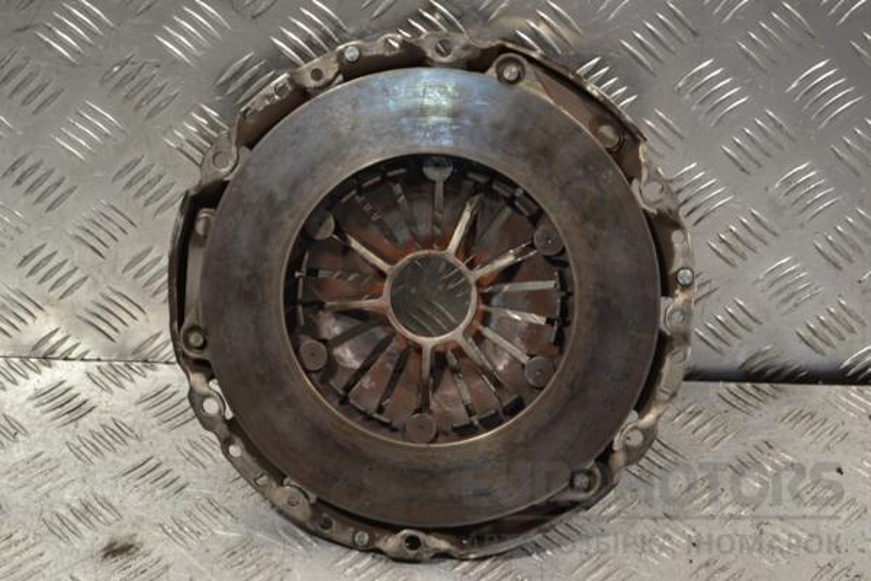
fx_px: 1633
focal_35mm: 68
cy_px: 290
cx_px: 436
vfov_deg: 20.2
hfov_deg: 29.9
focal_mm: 45
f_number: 5.3
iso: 400
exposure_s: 1/60
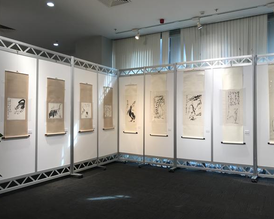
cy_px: 111
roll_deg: -0.1
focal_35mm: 30
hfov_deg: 58.7
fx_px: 243
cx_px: 145
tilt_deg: +0.5
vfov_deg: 48.5
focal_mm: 3.99
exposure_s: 1/100
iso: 32
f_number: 1.8
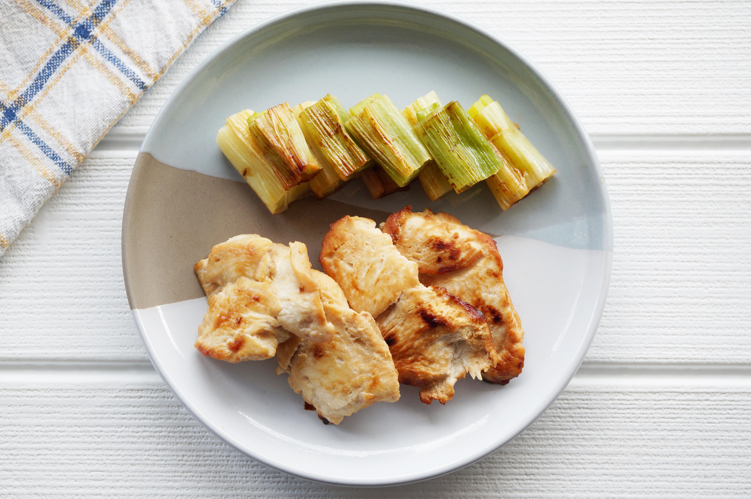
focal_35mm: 47
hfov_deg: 42.0
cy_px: 250
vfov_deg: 28.6
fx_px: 979
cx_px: 376
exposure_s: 1/80
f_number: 4.5
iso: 200
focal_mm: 30
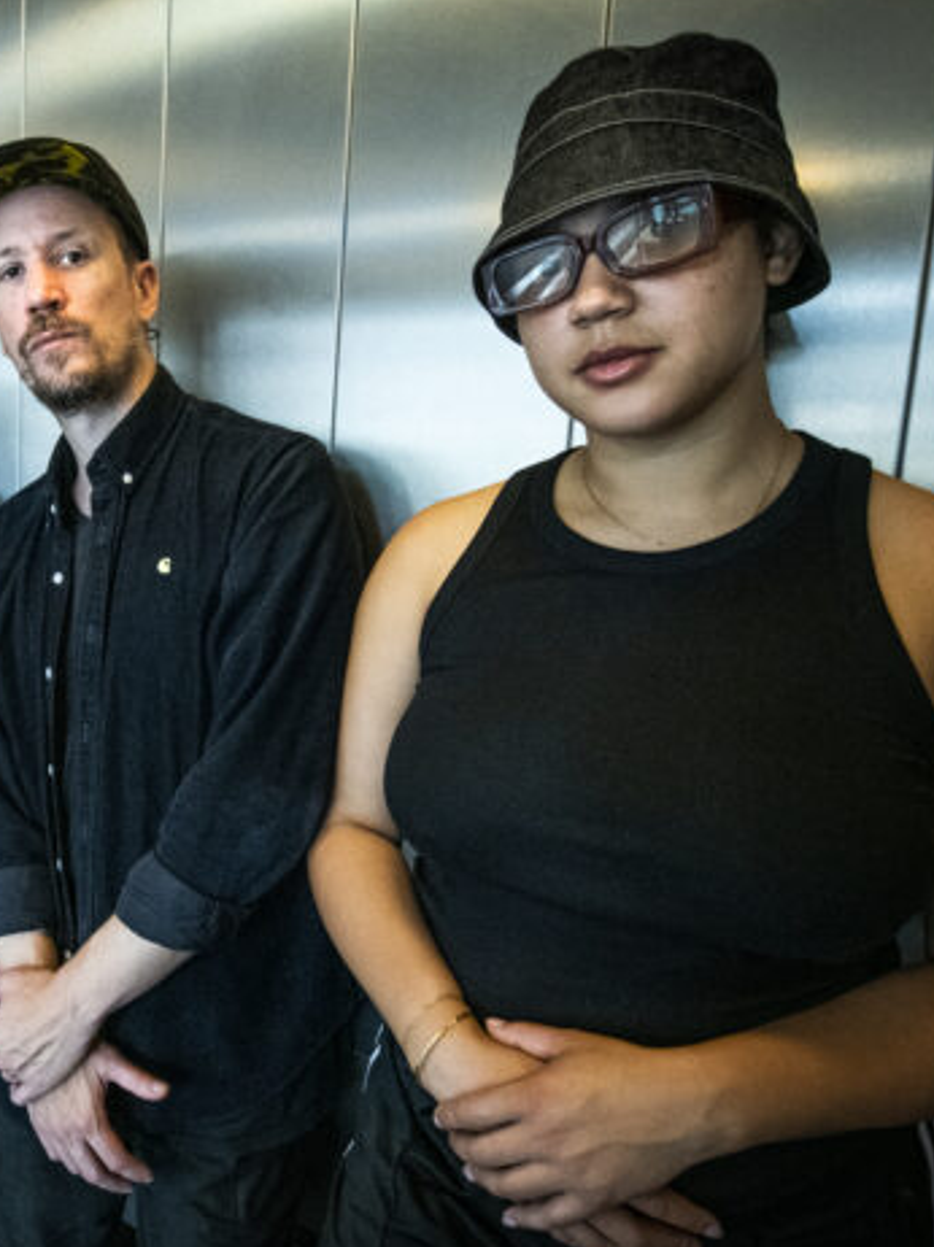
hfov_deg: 50.9
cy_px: 656
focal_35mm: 24
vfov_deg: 71.6
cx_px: 111
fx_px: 864
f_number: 6.3
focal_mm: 15
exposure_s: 1/125
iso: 3200
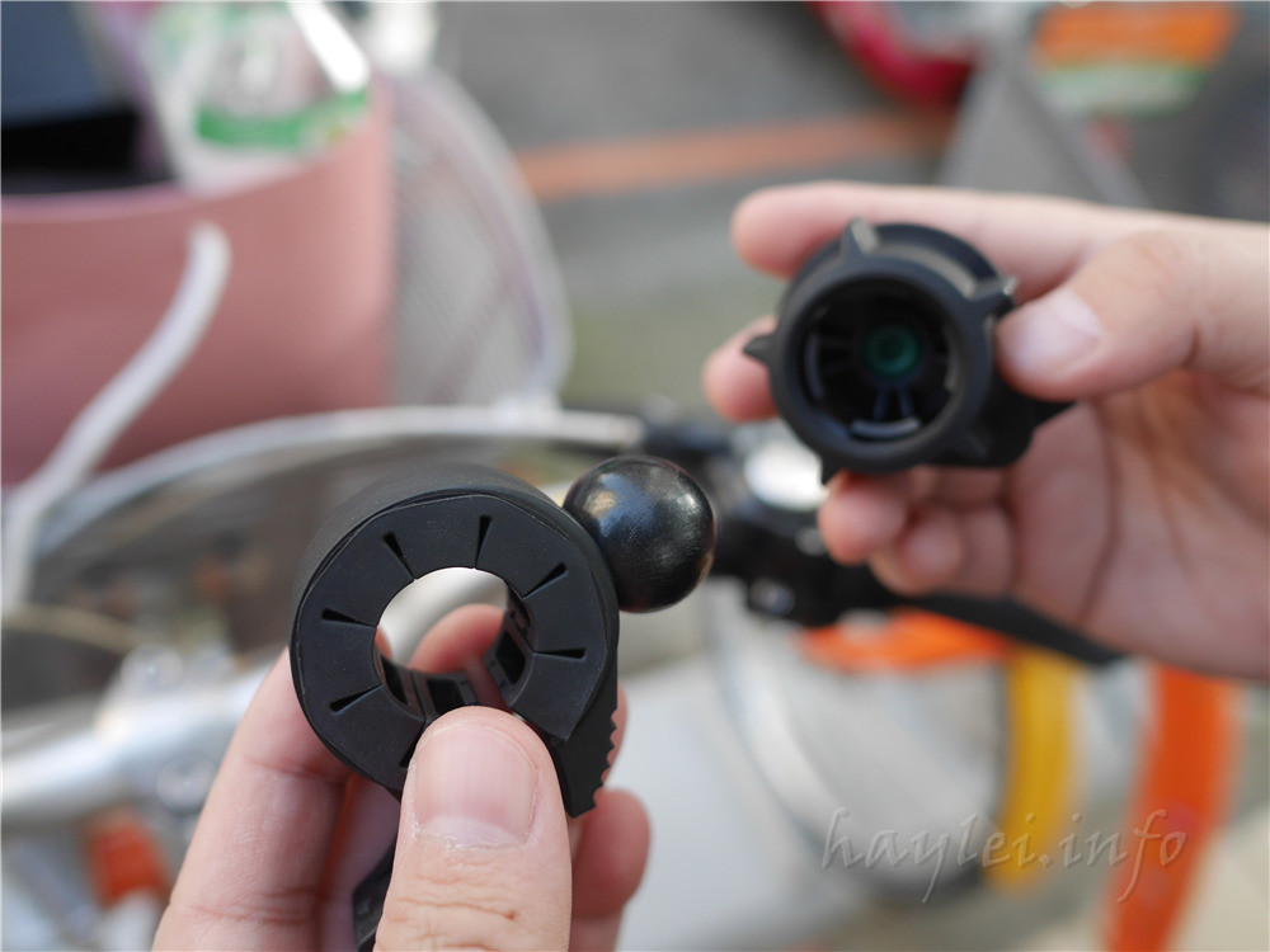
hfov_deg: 60.0
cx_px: 635
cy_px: 476
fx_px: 1101
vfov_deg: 46.8
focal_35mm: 30
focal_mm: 15
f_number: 2.5
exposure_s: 1/200
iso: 200
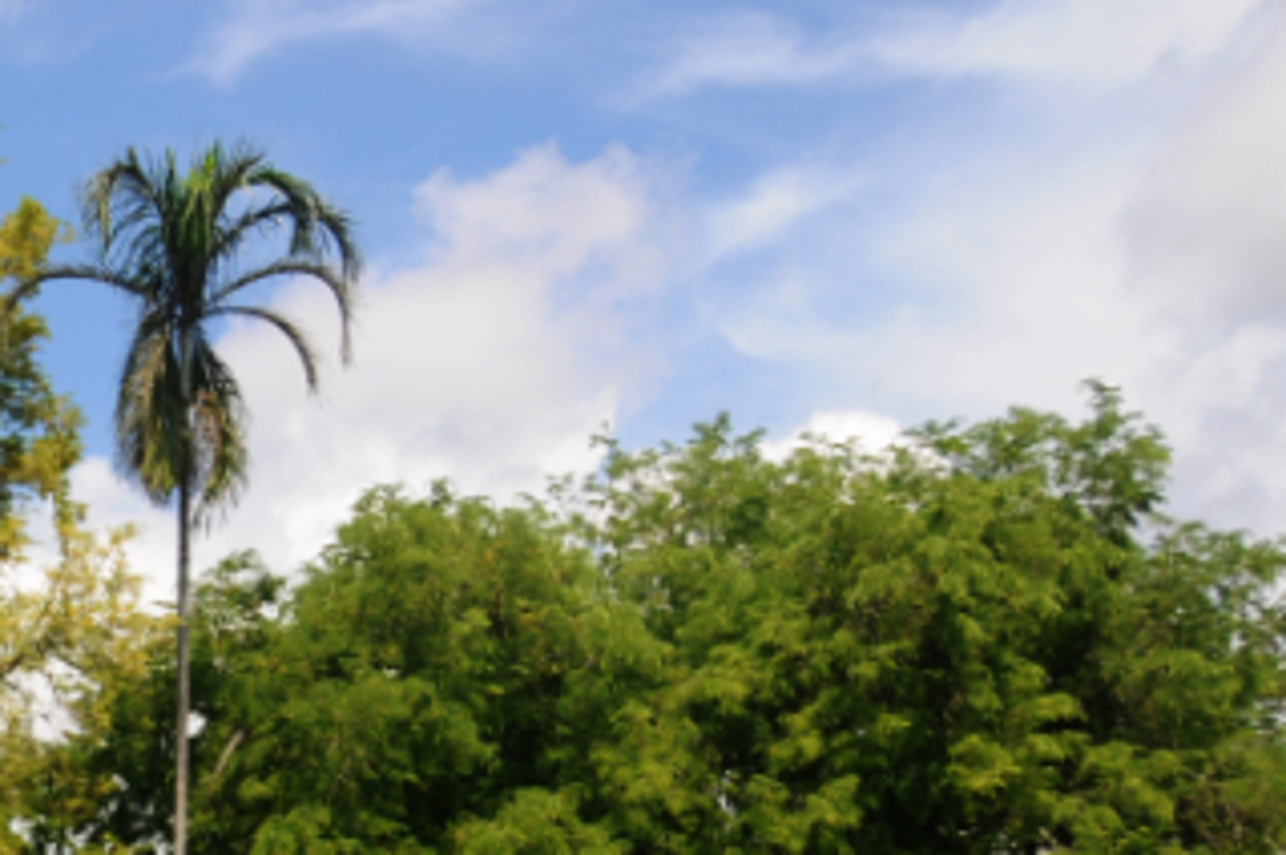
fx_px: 3354
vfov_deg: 13.8
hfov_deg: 18.9
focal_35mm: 94
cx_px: -677
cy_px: 1222
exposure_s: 1/1250
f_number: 6.3
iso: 200
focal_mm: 20
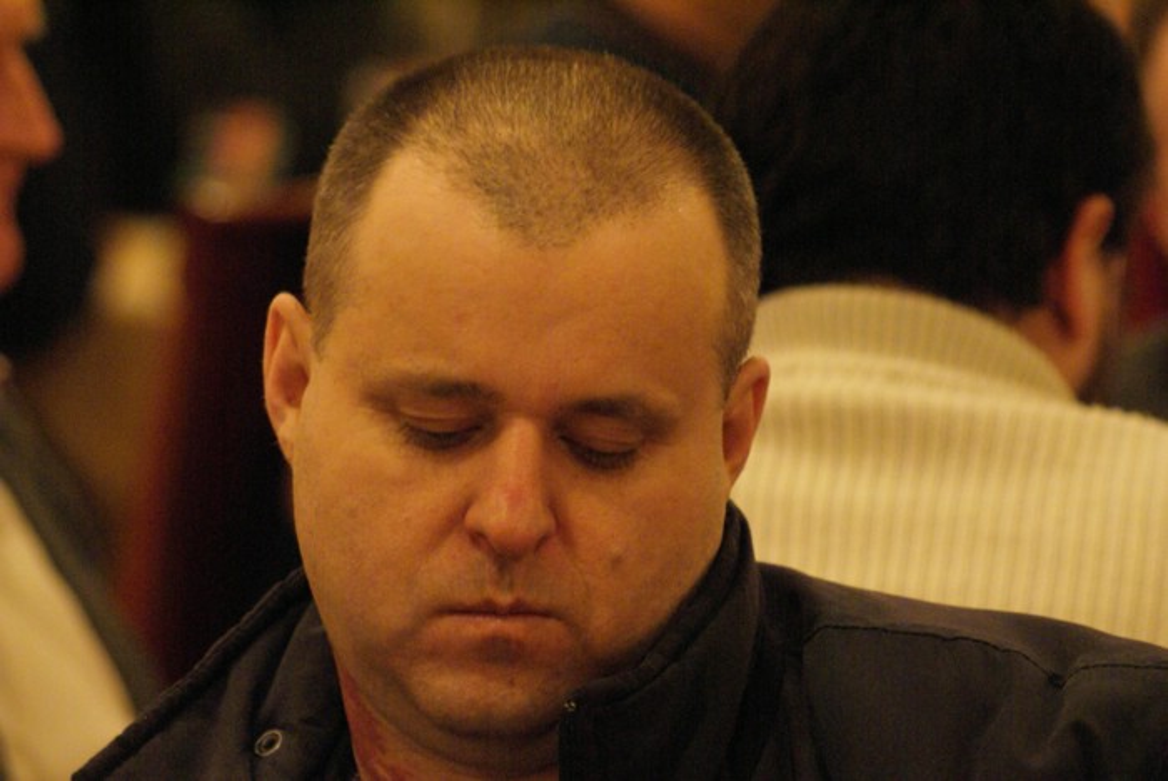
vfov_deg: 5.1
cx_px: 584
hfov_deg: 7.6
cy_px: 390
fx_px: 8767
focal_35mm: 270
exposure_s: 1/25
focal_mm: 180
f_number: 5.6
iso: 1600
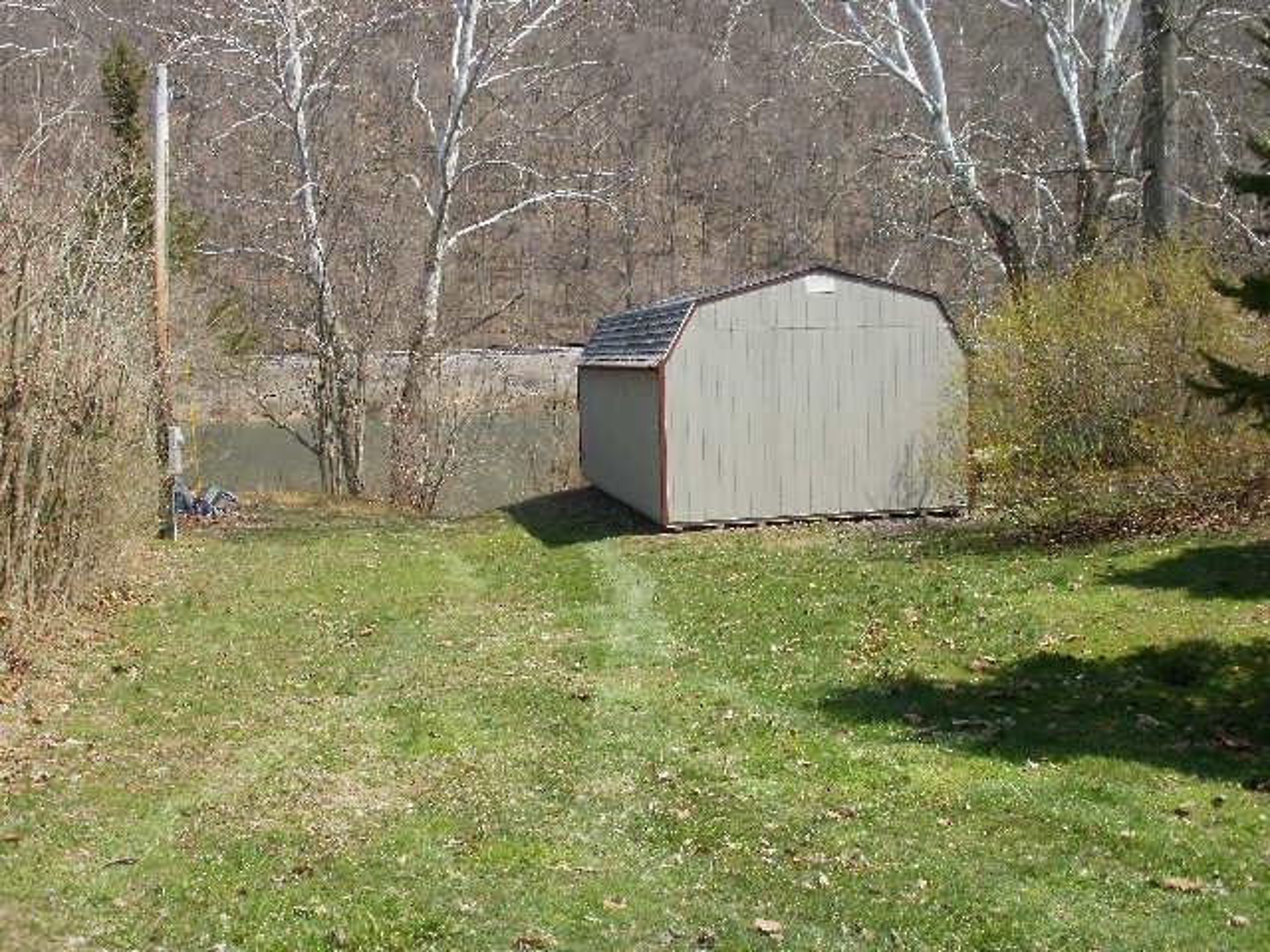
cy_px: 476
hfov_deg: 51.4
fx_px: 1321
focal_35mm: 36
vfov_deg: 39.7
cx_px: 635
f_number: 5.6
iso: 100
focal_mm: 6.3
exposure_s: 1/250
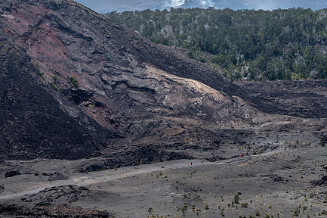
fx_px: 1398
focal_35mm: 154
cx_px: 159
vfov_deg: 8.9
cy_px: 79
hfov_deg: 13.3
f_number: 11
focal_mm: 115
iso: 200
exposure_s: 1/400
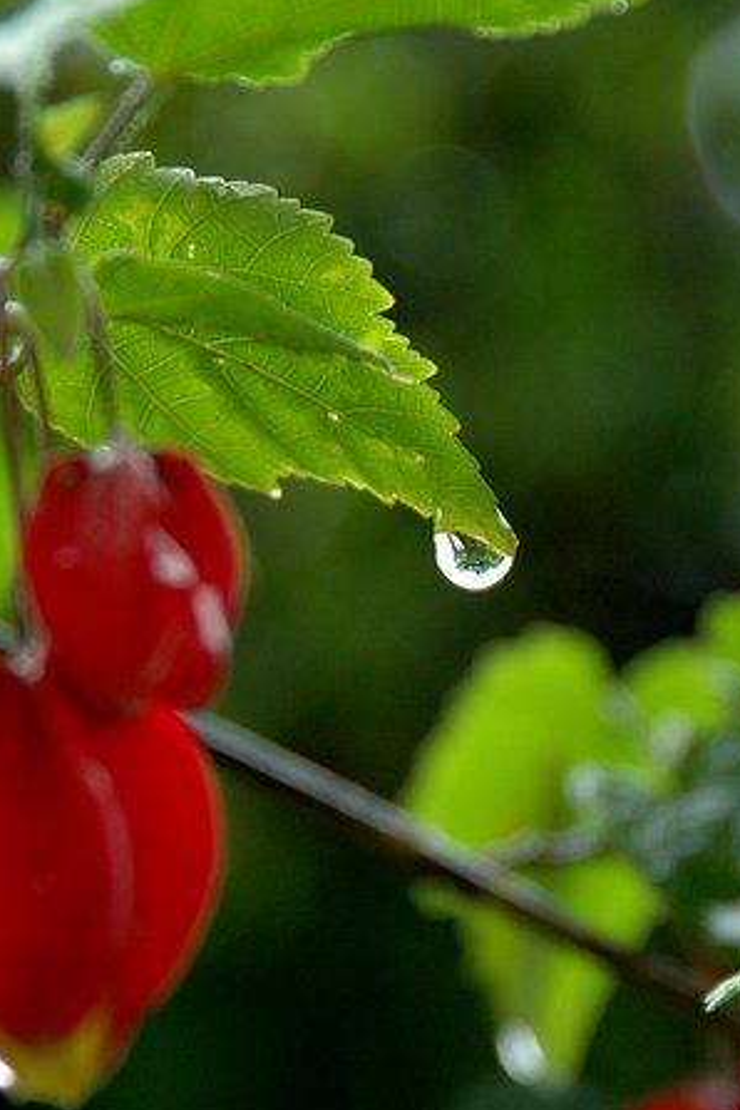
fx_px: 6351
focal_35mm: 206
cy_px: 571
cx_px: 401
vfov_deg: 10.0
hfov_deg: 6.7
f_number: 5.6
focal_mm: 120
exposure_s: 1/125
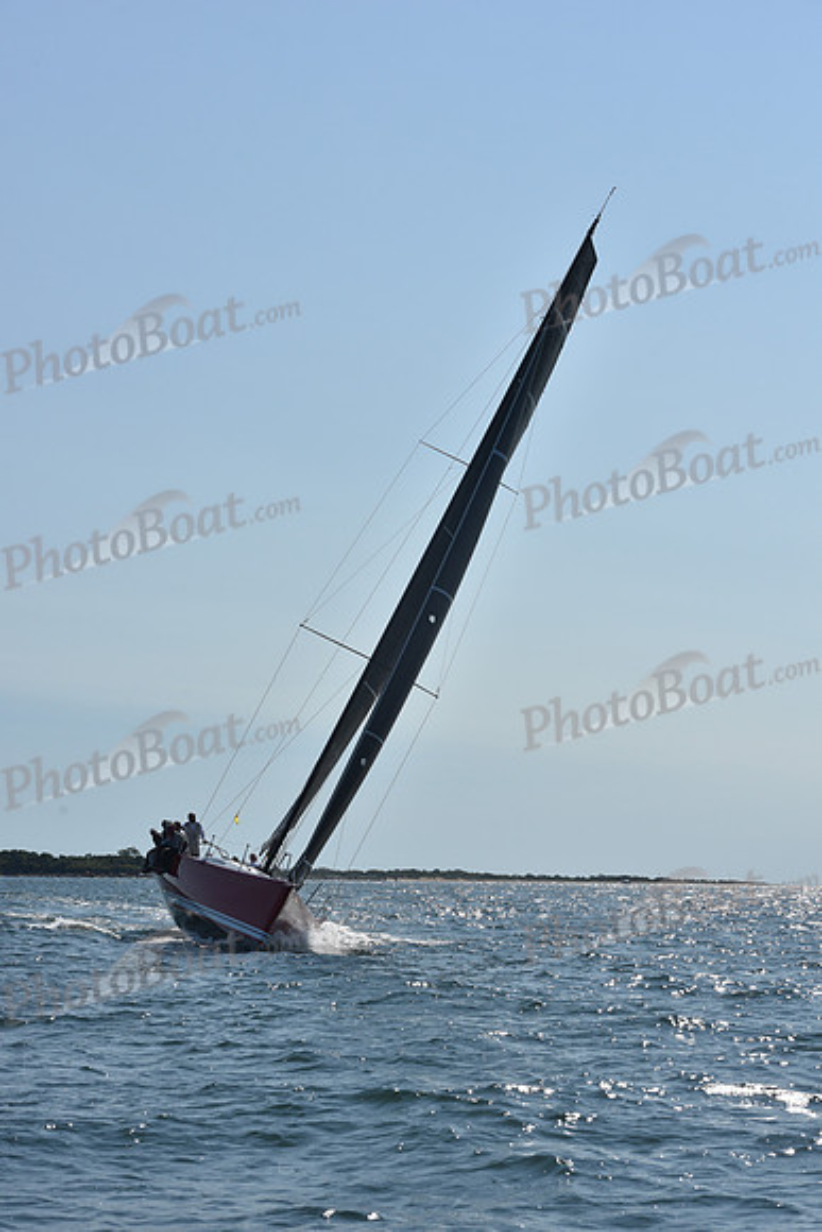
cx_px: 411
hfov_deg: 18.2
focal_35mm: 75
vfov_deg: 27.0
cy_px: 616
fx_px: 2567
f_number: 9
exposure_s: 1/1600
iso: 250
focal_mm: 75
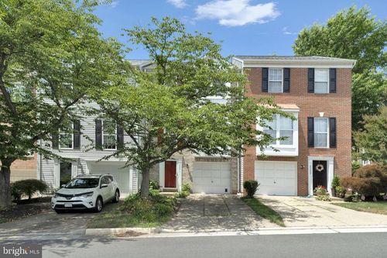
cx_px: 194
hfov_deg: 76.1
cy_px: 129
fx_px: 247
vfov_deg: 55.1
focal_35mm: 23
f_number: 7.1
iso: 1250
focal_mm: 23
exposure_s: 1/1250
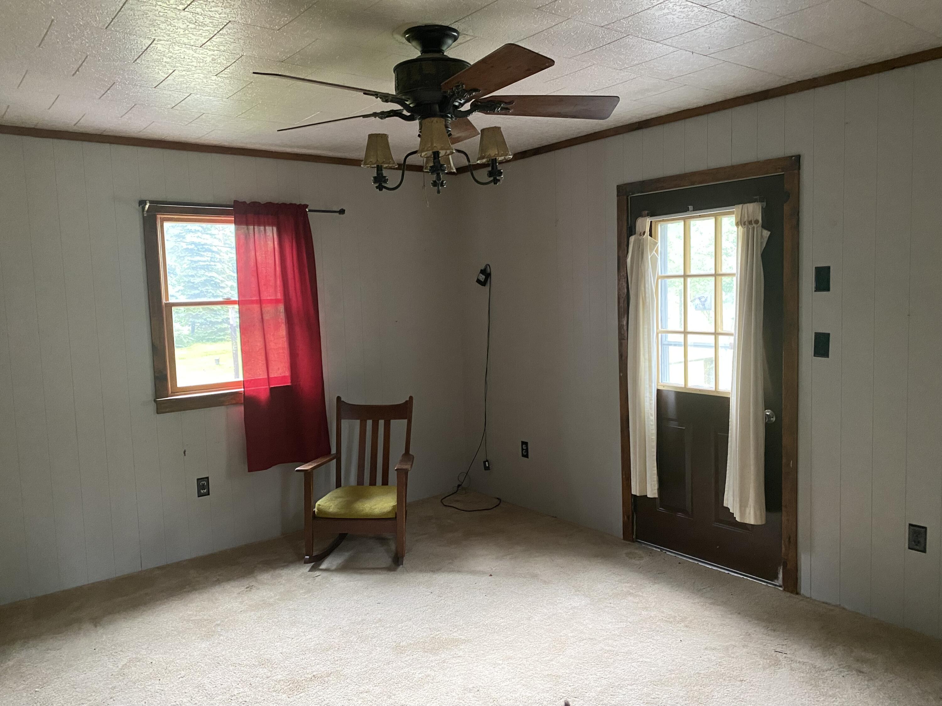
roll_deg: +1.2
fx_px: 708
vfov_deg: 53.1
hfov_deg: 67.3
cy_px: 353
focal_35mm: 26
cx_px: 471
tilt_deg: -5.2
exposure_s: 1/42
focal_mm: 4.25
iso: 500
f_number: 1.8
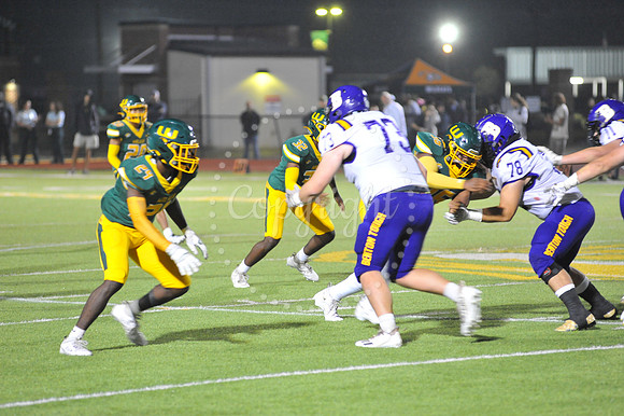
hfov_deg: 10.3
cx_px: 312
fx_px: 3465
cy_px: 208
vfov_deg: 6.9
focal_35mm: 200
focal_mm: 200
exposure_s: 1/160
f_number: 4
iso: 4000
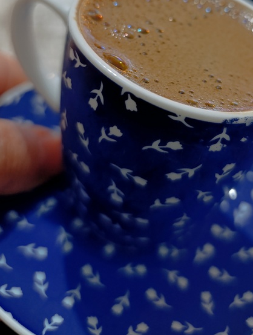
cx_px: 166
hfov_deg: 37.5
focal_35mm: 38
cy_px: 61
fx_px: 369
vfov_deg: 46.0
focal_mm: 6.14
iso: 1600
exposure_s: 1/25
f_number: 1.6
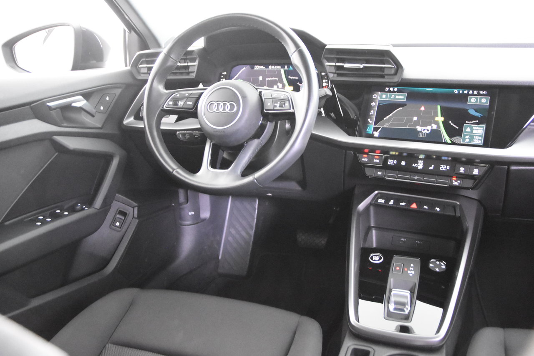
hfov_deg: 57.2
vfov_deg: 40.0
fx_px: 489
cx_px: 267
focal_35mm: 33
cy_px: 178
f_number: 3
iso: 11400
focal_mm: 22
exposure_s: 1/30
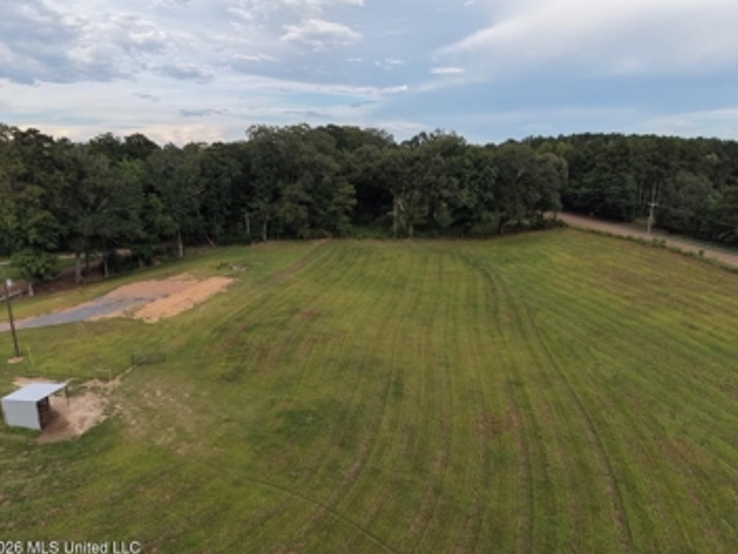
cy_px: 284
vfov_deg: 54.9
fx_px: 533
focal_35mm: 25
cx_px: 357
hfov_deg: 69.4
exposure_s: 1/2000
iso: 400
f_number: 1.8
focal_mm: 8.67
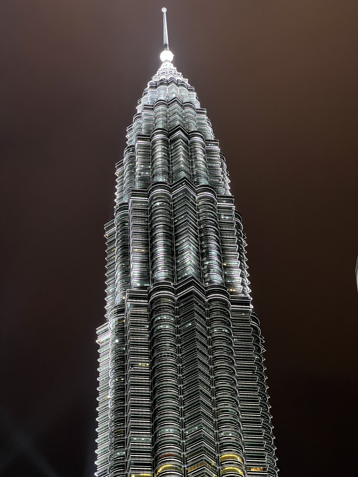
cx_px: 179
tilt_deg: +45.2
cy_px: 238
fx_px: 1062
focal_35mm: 77
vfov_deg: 25.3
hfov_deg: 19.1
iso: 800
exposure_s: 1/25
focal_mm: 9
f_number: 2.8
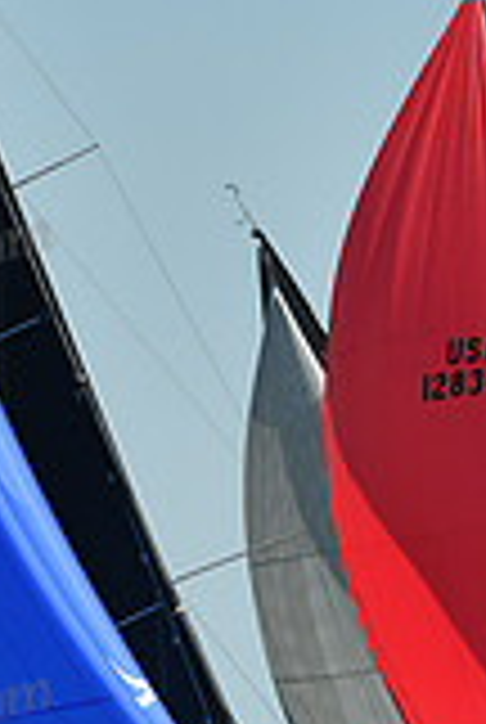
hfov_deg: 3.2
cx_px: 286
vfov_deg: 4.8
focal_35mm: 432
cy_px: 4
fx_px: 8710
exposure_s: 1/1000
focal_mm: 120
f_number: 11
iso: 320
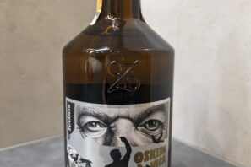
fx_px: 244
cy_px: 73
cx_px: 126
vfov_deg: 37.8
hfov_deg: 54.4
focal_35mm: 35
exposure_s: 1/25
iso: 141
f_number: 1.89
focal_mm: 5.43
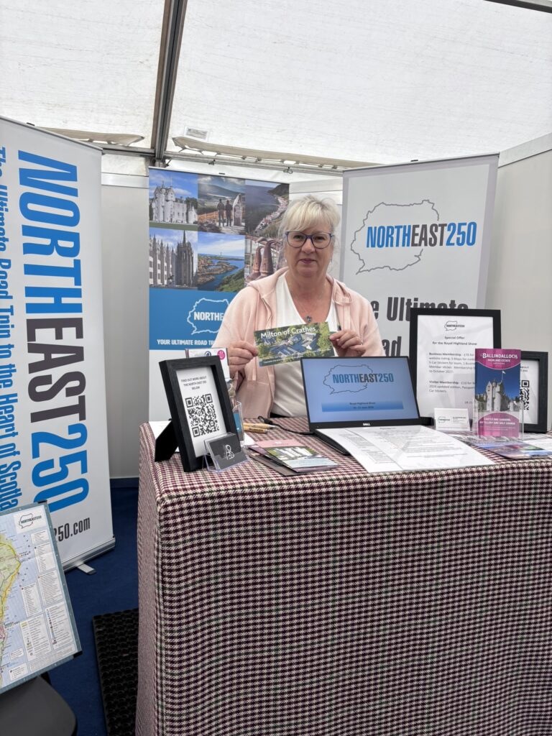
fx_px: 553
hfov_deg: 53.1
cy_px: 368
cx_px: 276
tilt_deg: -8.3
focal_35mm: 26
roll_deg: -3.5
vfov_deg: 67.3
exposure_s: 1/104
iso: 32
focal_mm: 5.96
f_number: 1.6
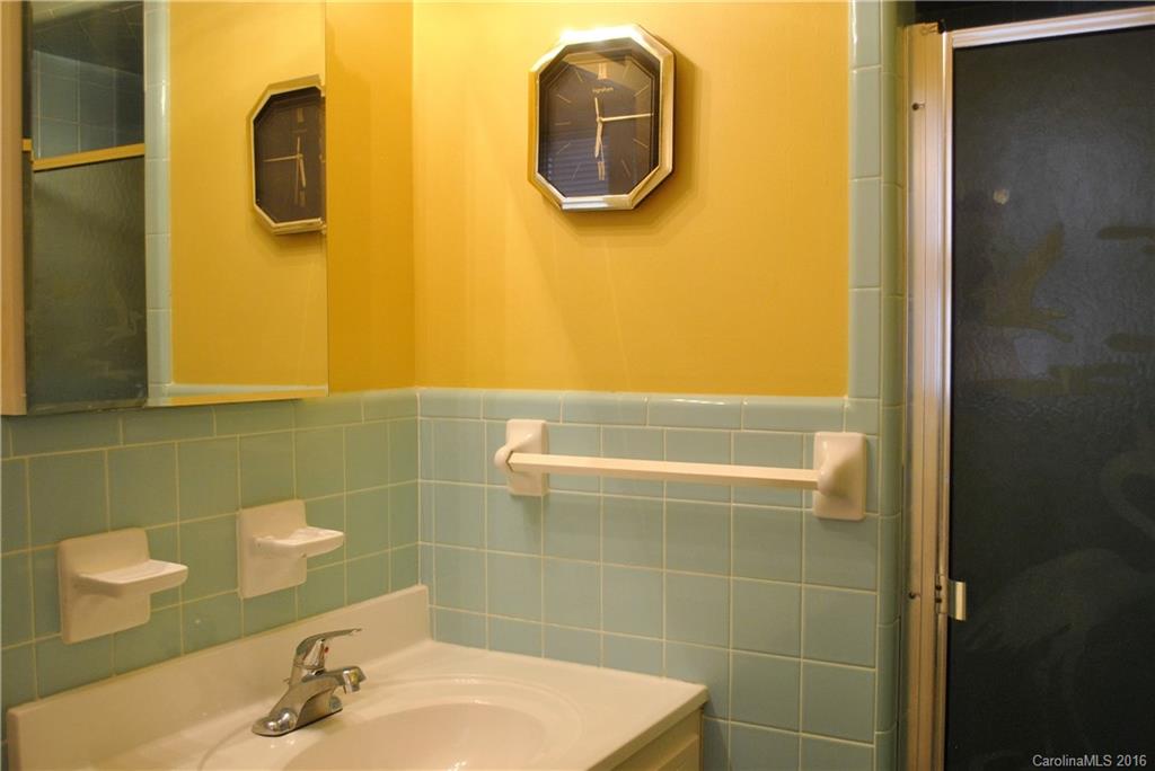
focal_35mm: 33
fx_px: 1059
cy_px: 386
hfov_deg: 57.2
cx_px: 578
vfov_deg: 40.0
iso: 360
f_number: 4
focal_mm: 22
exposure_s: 1/30
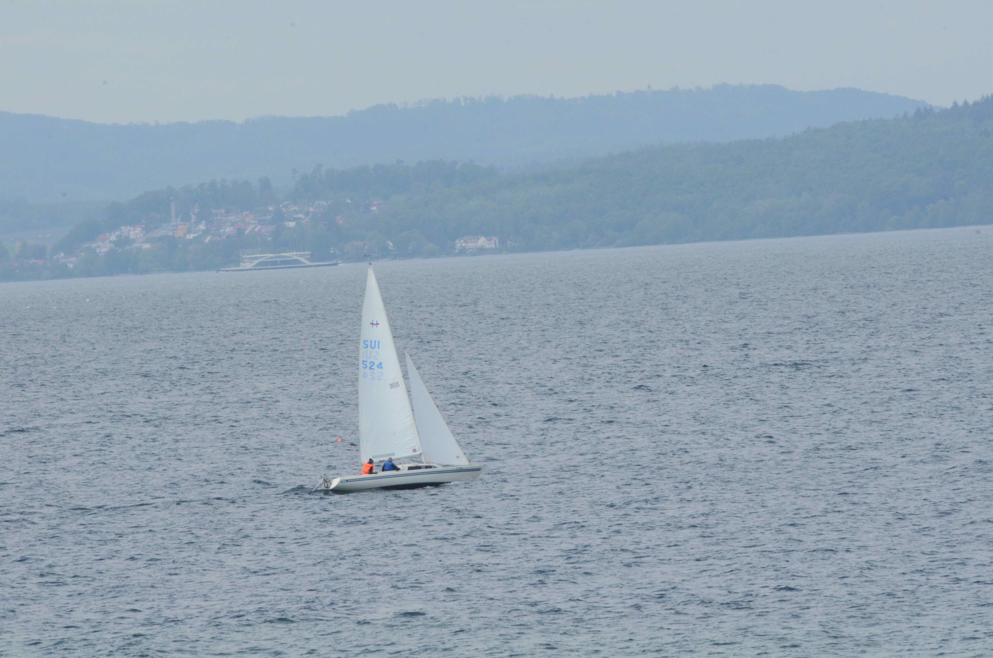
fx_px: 12387
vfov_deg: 3.0
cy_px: 329
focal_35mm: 450
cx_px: 496
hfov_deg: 4.6
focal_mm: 300
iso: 1600
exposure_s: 1/400
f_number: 25
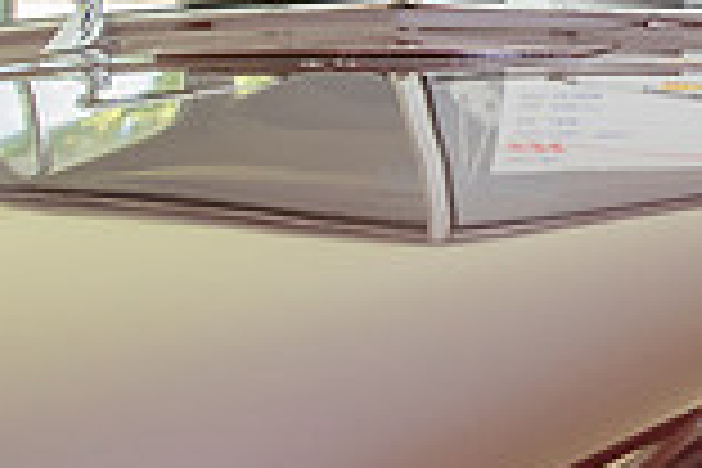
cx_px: 935
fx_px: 1969
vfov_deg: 13.3
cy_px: -15
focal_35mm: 101
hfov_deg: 18.6
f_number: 5
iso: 800
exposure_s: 1/200
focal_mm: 24
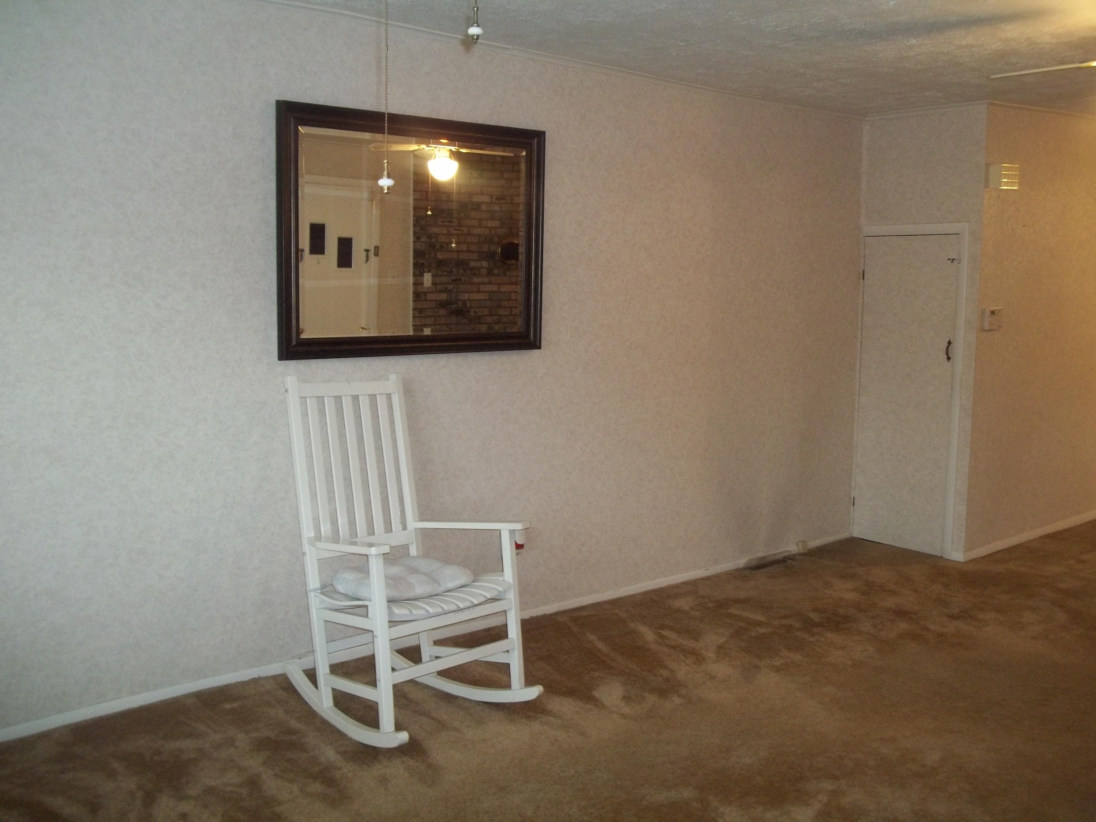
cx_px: 548
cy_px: 411
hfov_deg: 56.8
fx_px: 1013
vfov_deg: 44.2
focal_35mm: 32
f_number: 2.9
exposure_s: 1/30
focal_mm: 5.7
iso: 160
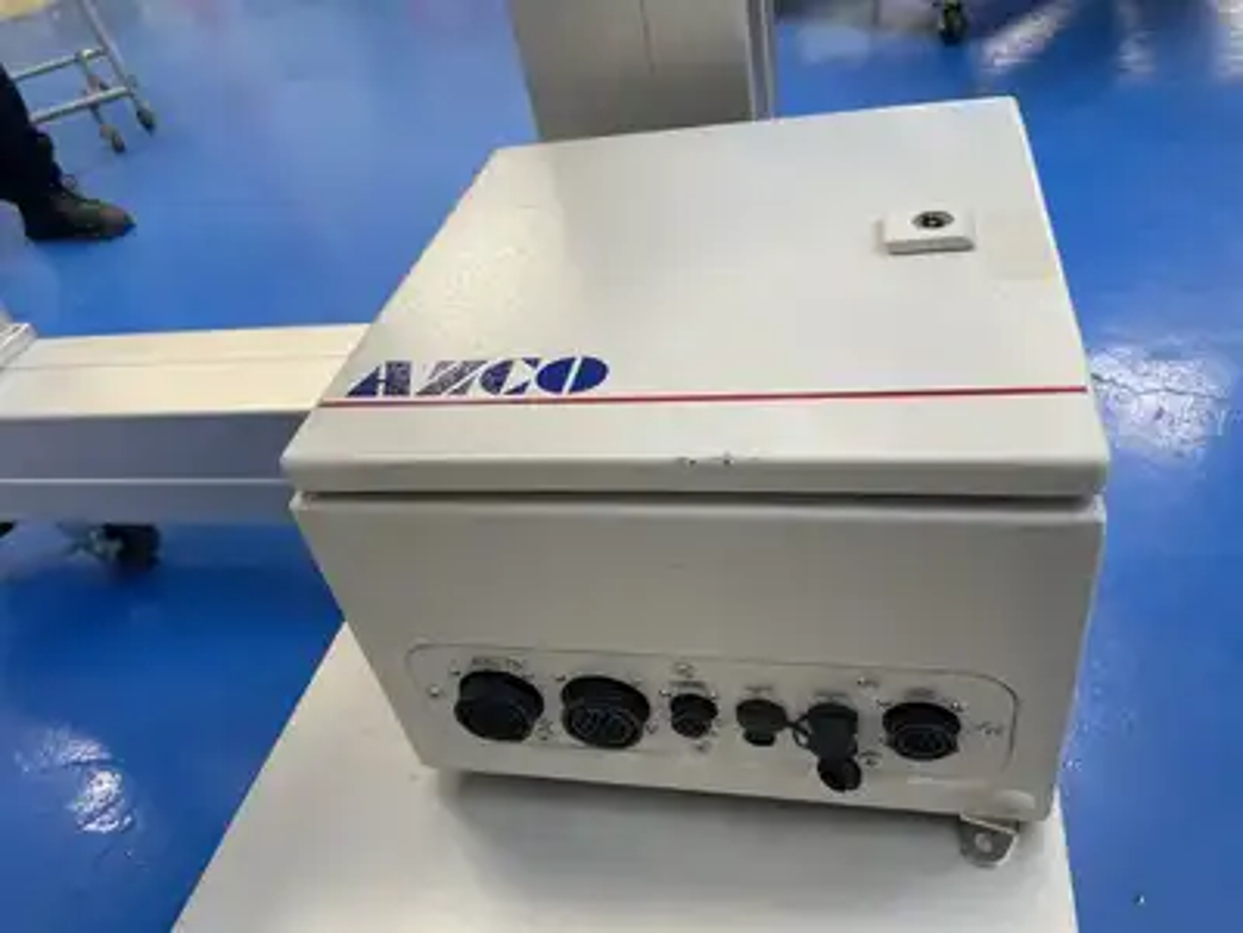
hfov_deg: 67.3
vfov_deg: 53.1
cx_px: 622
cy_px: 466
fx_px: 934
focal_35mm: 26
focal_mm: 4.2
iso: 125
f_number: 1.6
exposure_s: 1/100
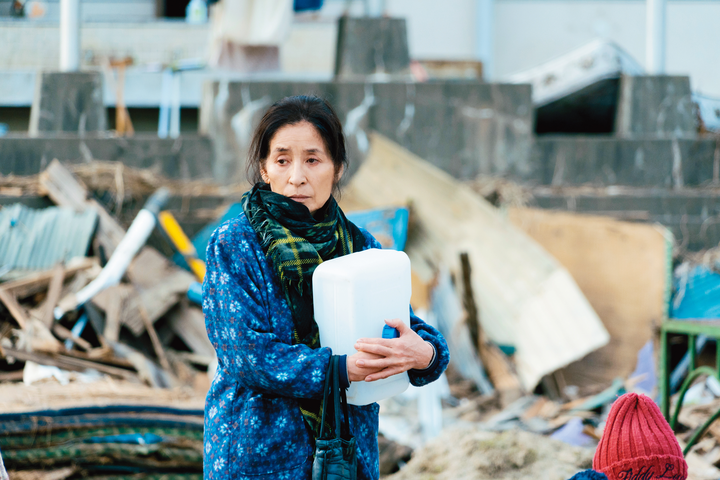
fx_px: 4799
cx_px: 360
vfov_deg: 5.7
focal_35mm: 240
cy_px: 240
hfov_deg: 8.6
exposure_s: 1/1250
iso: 1000
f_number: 6.3
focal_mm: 240
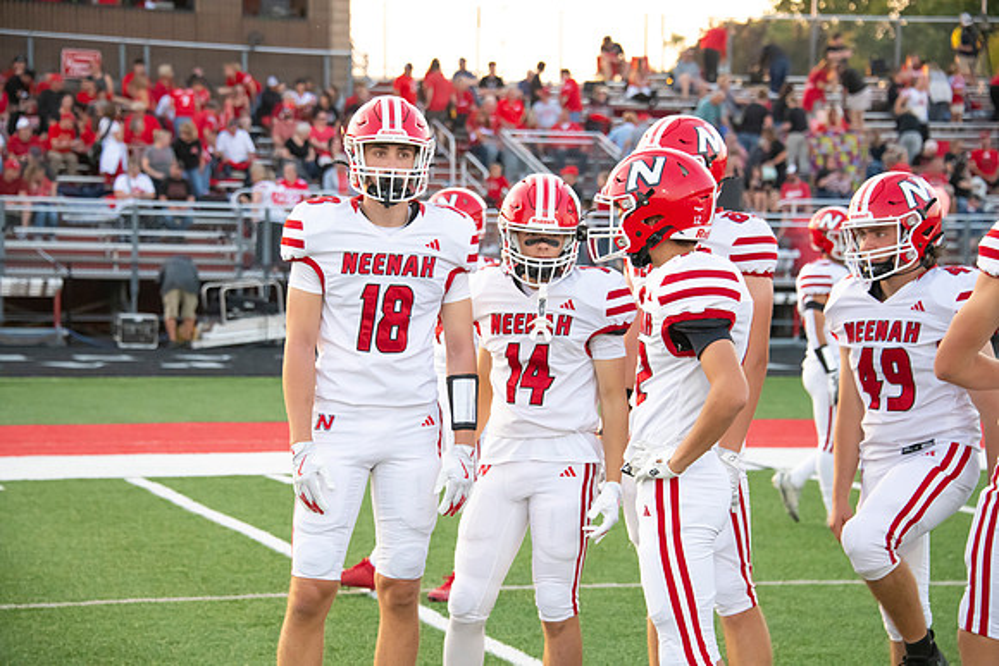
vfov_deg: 13.7
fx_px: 2776
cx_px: 500
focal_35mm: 100
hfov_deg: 20.4
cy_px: 333
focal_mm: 100
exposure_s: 1/1250
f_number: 5.6
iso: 4000
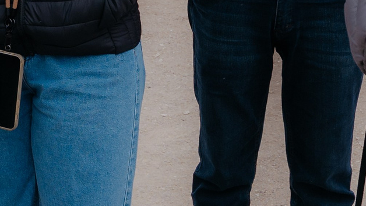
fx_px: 1271
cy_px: -184
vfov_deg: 8.8
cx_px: 117
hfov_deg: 16.3
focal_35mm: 131
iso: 125
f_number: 4.5
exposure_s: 1/1000
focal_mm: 19.8
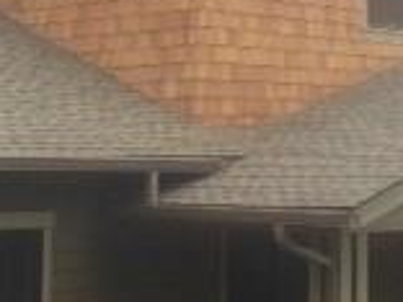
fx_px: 1572
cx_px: 284
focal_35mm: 135
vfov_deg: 10.9
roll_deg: -0.1
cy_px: 44
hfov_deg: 14.6
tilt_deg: +4.9
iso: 50
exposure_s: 1/173
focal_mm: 4.12
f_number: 2.4
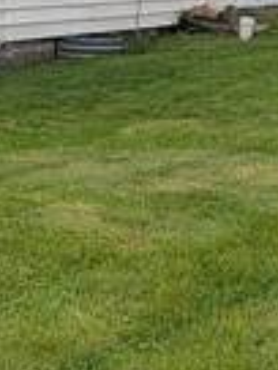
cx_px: -486
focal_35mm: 180
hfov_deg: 7.5
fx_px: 1927
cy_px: 33
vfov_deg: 10.9
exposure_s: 1/876
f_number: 1.68
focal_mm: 6.9
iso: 20
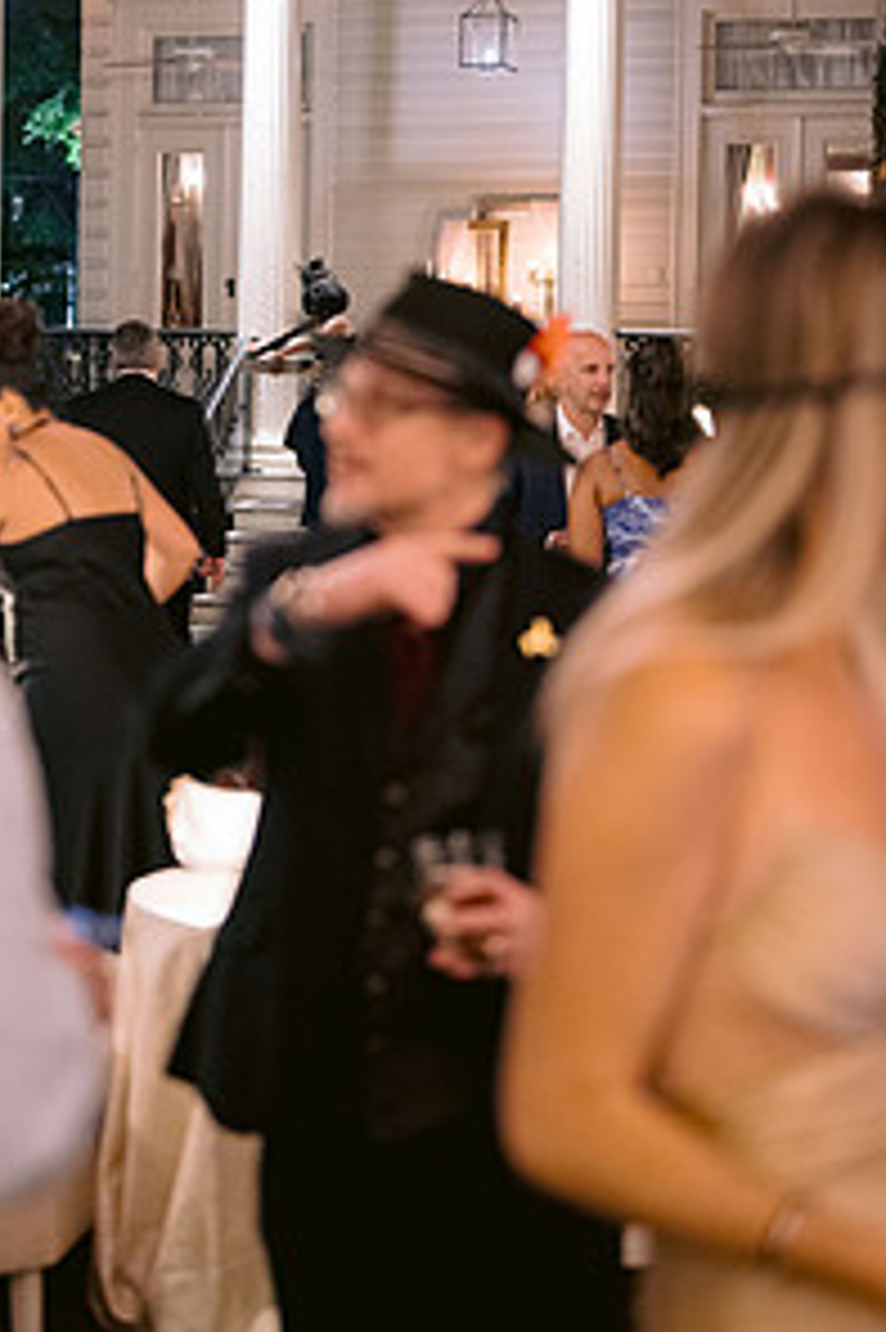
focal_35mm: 76
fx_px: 2809
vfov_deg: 26.6
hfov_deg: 17.8
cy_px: 482
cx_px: 220
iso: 2000
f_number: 1.8
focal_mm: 50
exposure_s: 1/30
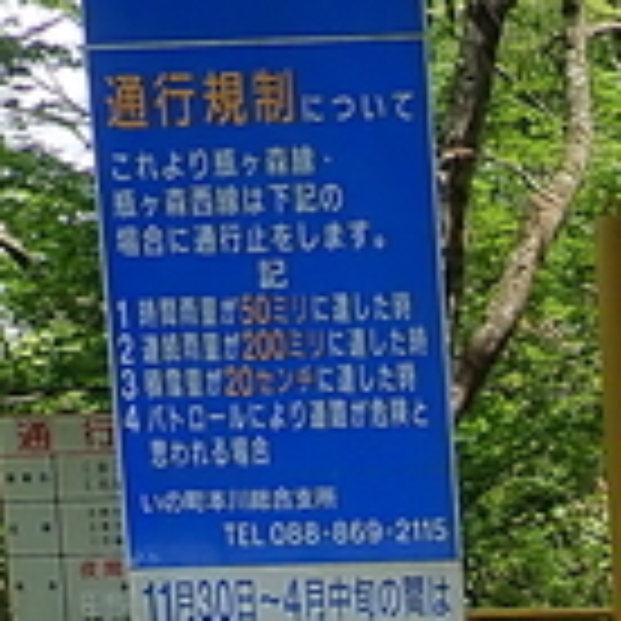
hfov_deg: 12.1
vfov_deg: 12.8
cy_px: 972
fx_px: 2598
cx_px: 1251
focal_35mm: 128
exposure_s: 1/500
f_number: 2.8
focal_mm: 4.5
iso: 100
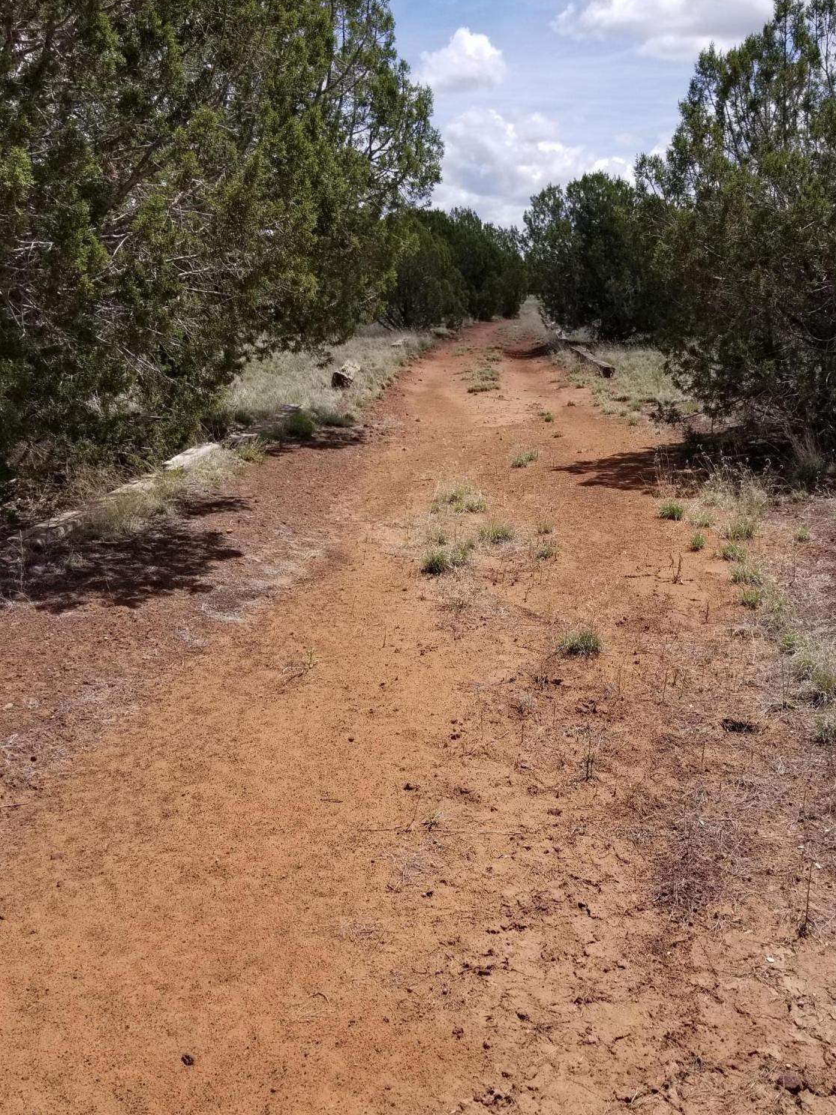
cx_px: 538
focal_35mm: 35
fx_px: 1127
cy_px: 551
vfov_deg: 52.6
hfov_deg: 40.3
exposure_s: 1/2896
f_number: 1.7
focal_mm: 4.25
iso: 50
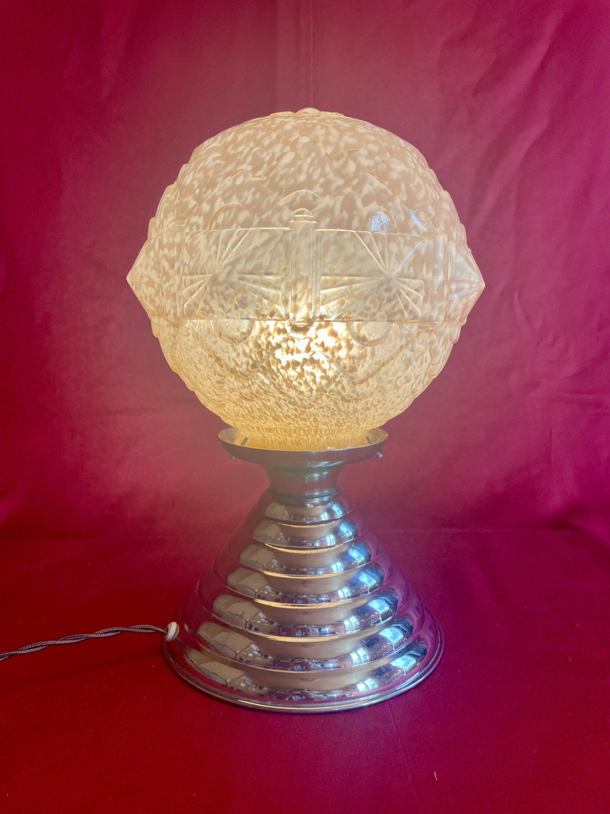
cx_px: 305
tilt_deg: -8.3
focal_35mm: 26
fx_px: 611
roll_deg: -1.3
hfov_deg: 53.1
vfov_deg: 67.3
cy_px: 407
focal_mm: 4.2
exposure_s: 1/100
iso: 32
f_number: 1.6
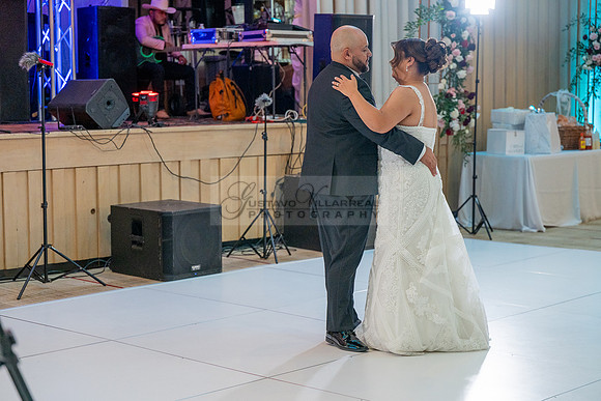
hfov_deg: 28.8
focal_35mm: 70
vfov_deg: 19.5
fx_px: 1169
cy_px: 200
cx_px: 300
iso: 1600
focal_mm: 70
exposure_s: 1/200
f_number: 3.2
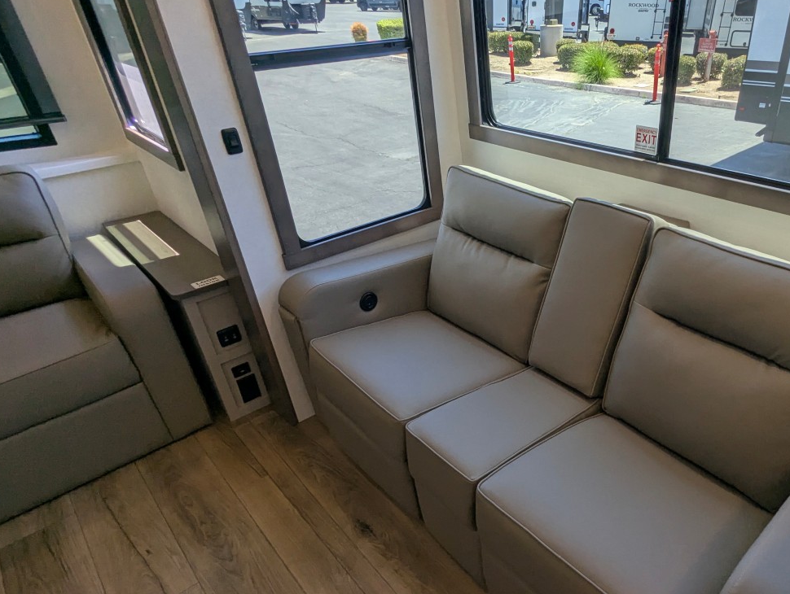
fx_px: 526
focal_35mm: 23
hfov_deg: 71.9
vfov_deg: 58.7
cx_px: 520
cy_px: 345
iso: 50
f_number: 2.2
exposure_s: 1/183
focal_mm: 2.35
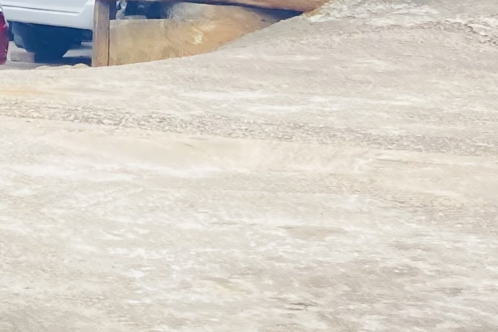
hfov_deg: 13.2
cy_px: -264
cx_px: -287
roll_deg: -2.8
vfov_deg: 9.0
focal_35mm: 146
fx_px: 2020
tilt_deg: +4.0
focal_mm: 3.99
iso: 32
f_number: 1.8
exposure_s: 1/121
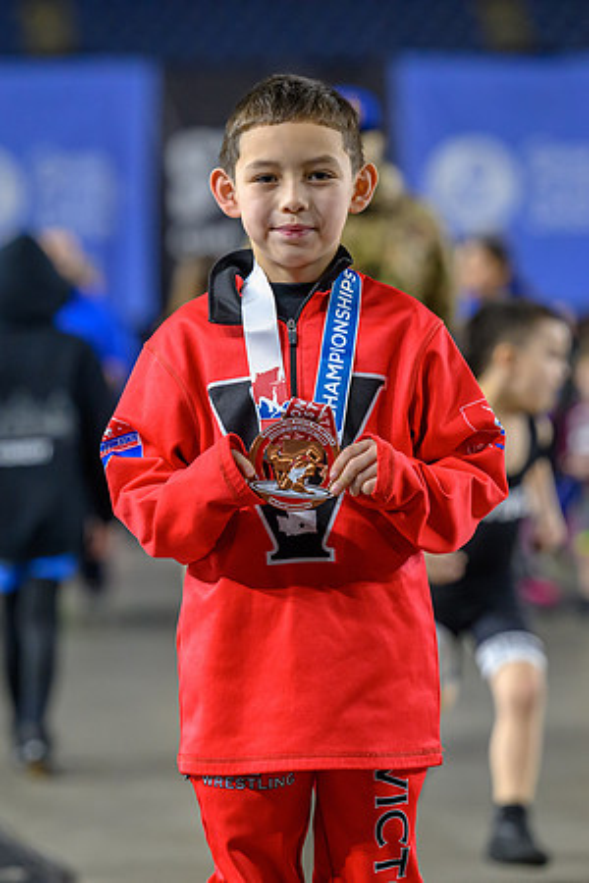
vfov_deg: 9.8
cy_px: 441
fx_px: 5160
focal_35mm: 210
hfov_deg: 6.5
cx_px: 222
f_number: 3.5
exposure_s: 1/640
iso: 4500
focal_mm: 140
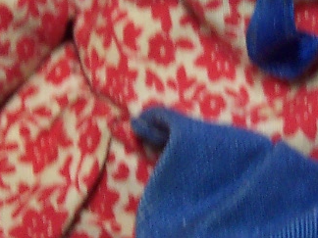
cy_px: 93
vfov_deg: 10.8
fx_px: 1259
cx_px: 211
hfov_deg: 14.4
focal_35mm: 137
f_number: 2.8
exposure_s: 1/30
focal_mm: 5.6
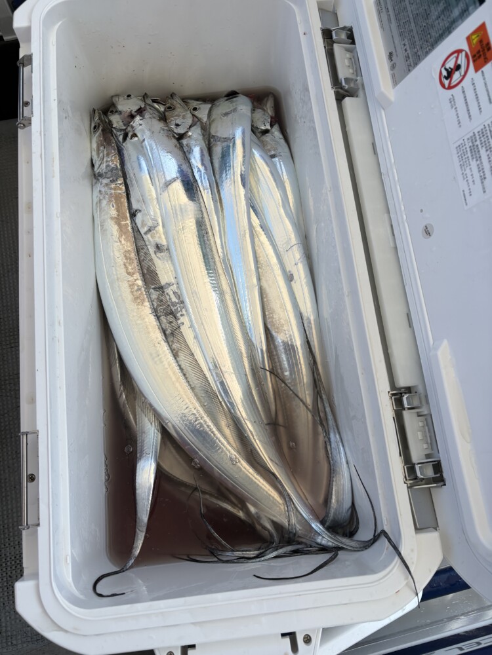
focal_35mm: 26
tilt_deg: -69.6
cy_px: 328
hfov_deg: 53.1
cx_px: 246
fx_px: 493
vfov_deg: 67.3
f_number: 1.6
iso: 50
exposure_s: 1/1550
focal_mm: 5.96
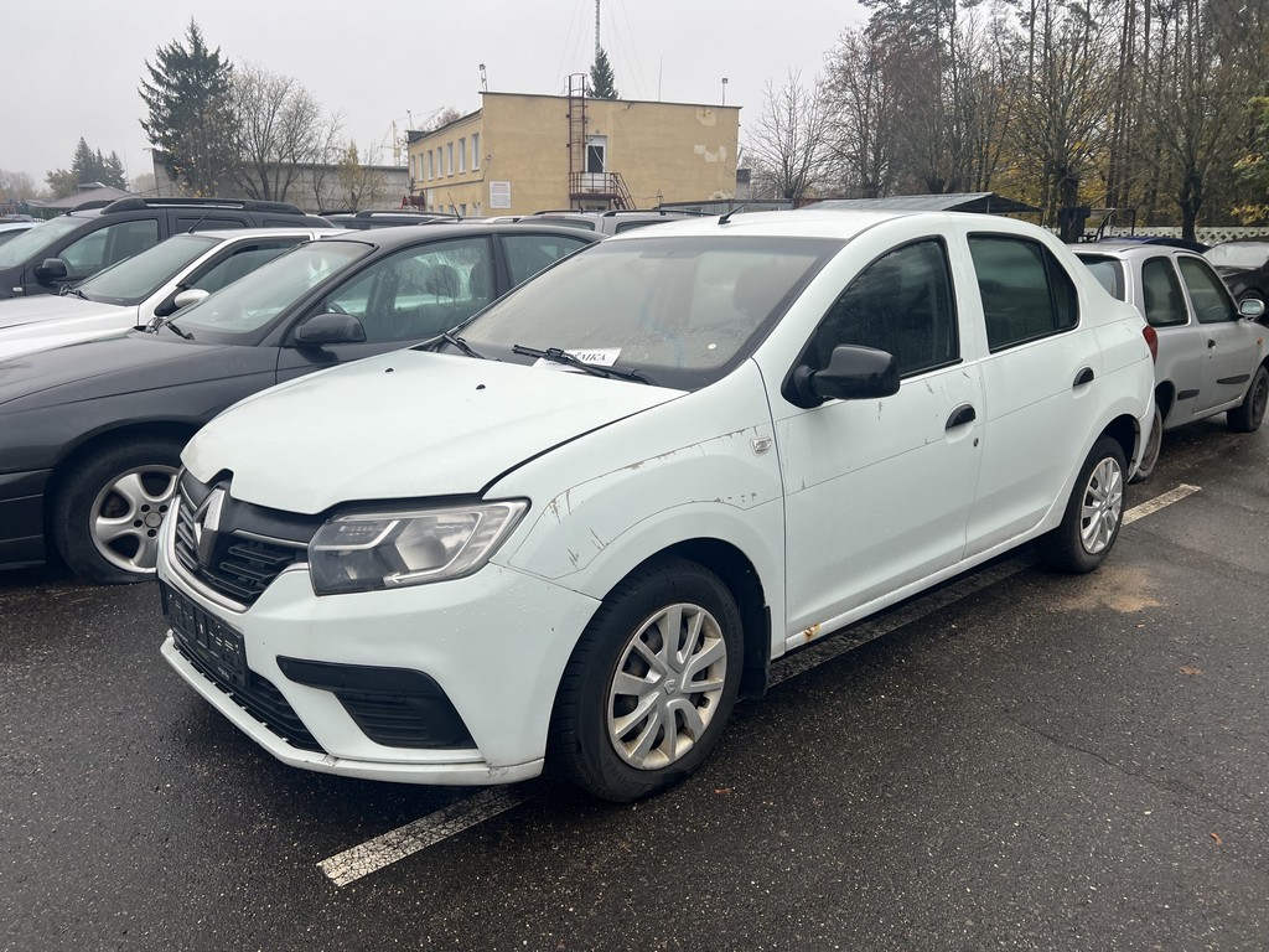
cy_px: 476
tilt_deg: -13.9
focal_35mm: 26
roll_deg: -1.2
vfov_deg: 53.1
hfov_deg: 67.3
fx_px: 953
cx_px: 634
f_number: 1.5
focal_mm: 5.7
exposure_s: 1/399
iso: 50
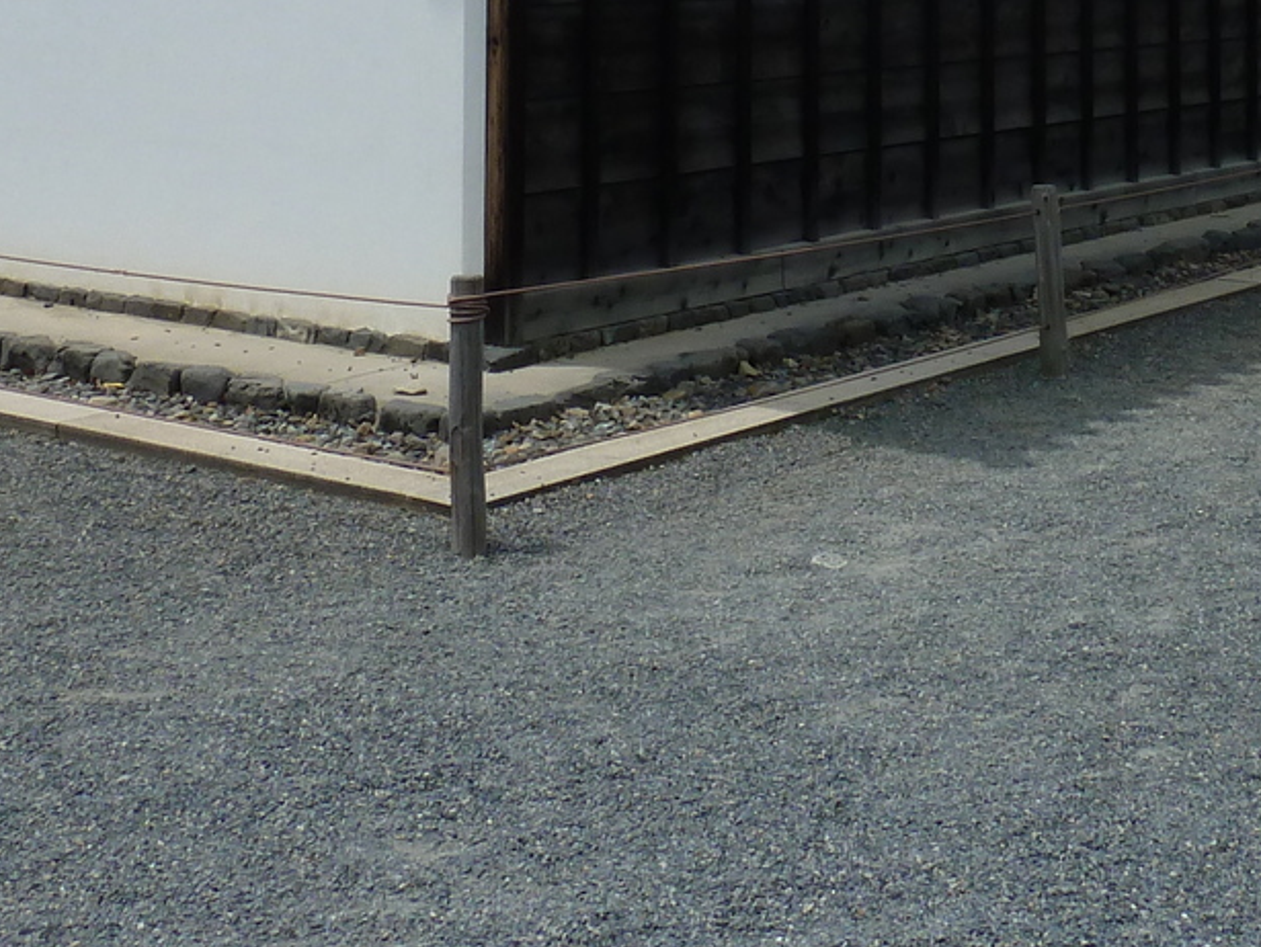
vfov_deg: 20.9
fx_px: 2369
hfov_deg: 29.6
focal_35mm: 65
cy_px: -232
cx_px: 816
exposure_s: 1/500
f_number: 5.6
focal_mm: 4.1
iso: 80
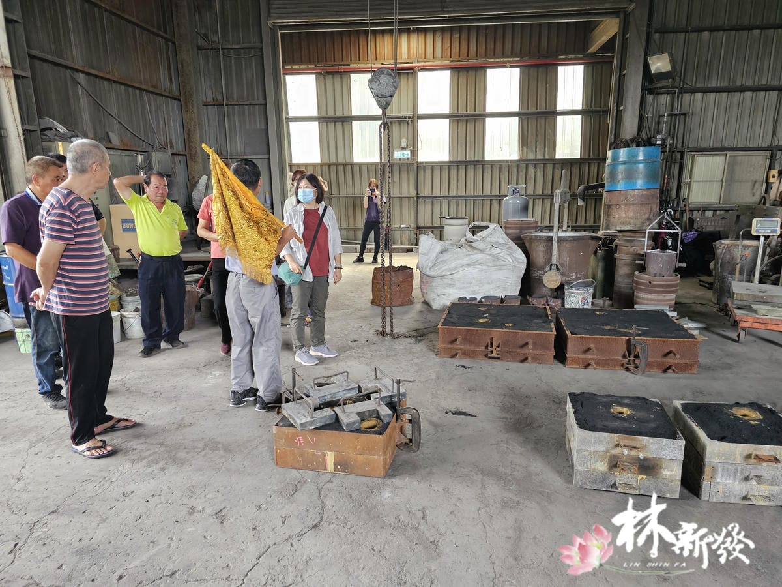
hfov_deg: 73.9
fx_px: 520
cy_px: 294
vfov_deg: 58.9
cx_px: 391
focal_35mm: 23
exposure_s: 1/120
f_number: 1.7
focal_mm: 6.3
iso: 250
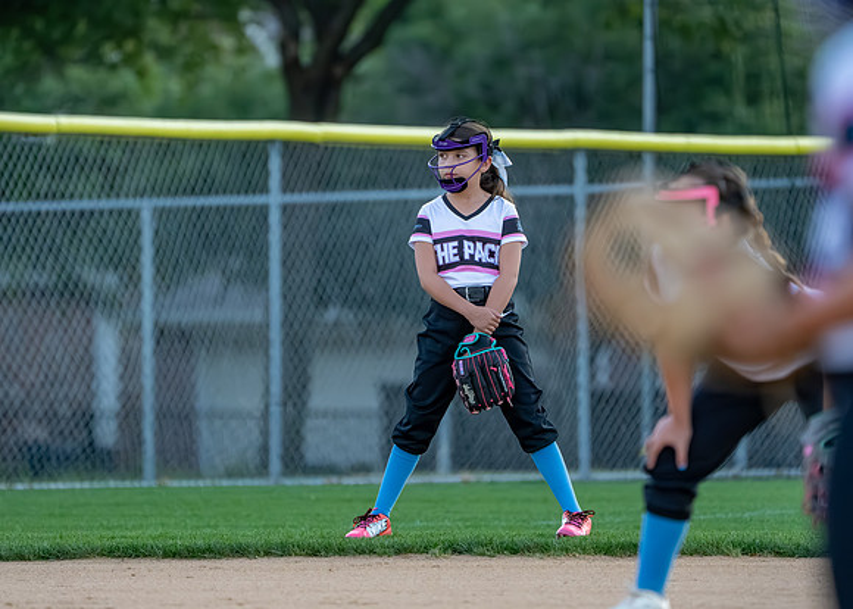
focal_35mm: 551
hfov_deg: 3.7
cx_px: 441
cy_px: 286
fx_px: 13344
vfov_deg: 2.6
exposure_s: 1/1250
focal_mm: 400
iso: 2500
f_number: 5.6
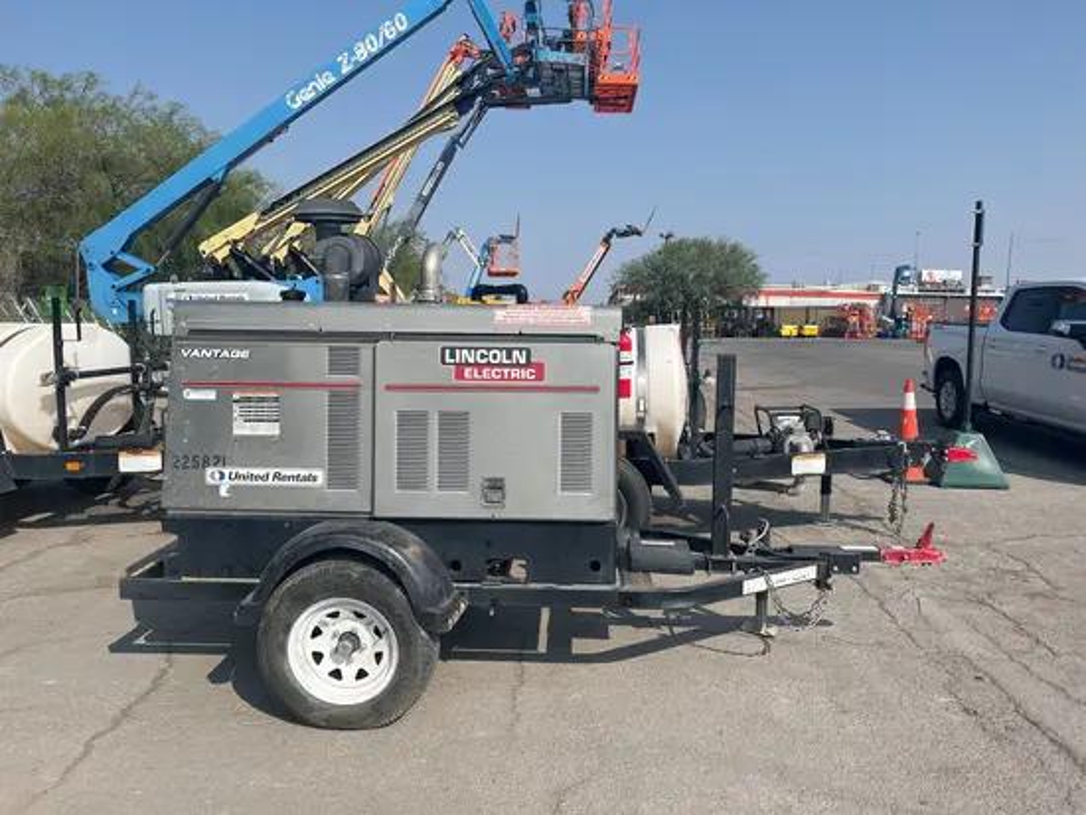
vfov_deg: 53.1
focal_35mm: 26
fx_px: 816
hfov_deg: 67.3
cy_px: 408
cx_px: 543
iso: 50
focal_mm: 5.1
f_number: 1.6
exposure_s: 1/4651
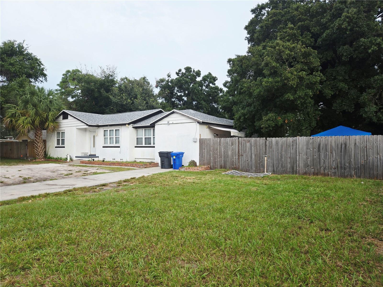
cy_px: 144
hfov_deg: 73.9
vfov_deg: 58.9
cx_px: 192
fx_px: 254
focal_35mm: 23
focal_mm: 5.4
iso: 25
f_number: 1.8
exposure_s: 1/182
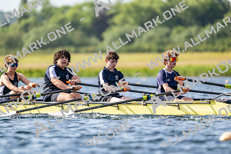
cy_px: 76
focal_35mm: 406
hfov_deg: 5.1
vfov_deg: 3.4
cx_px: 117
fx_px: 2606
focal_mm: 400
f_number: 4.5
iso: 450
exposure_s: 1/2500
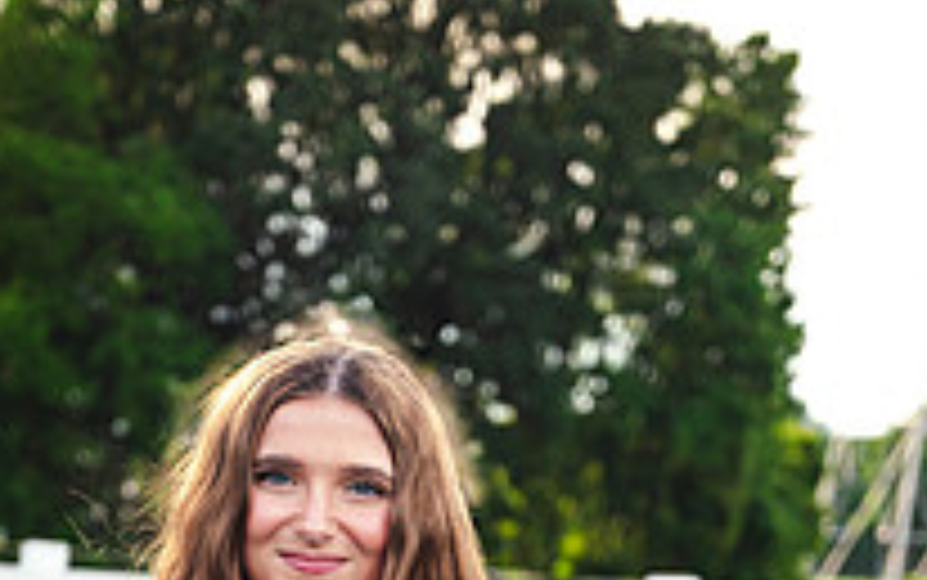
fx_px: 3488
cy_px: 818
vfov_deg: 9.3
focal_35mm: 138
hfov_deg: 15.1
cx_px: 434
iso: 1000
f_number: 4
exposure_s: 1/2000
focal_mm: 62
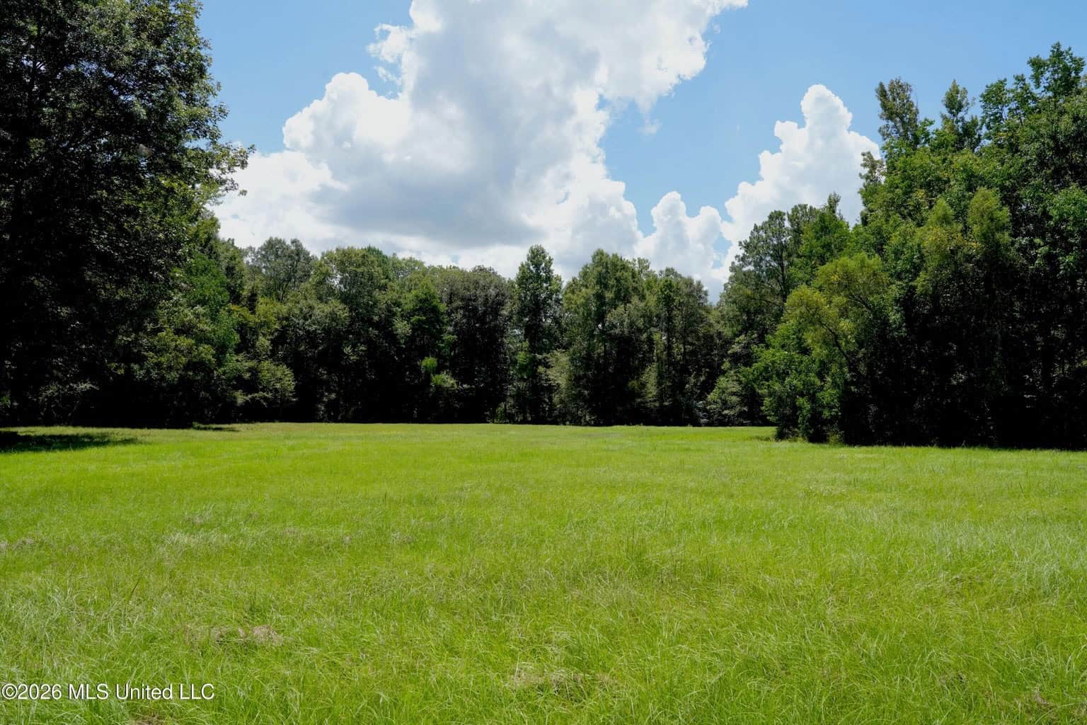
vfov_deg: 53.1
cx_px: 544
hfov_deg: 73.7
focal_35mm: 24
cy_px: 362
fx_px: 725
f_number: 11
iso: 160
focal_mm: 24
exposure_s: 1/125
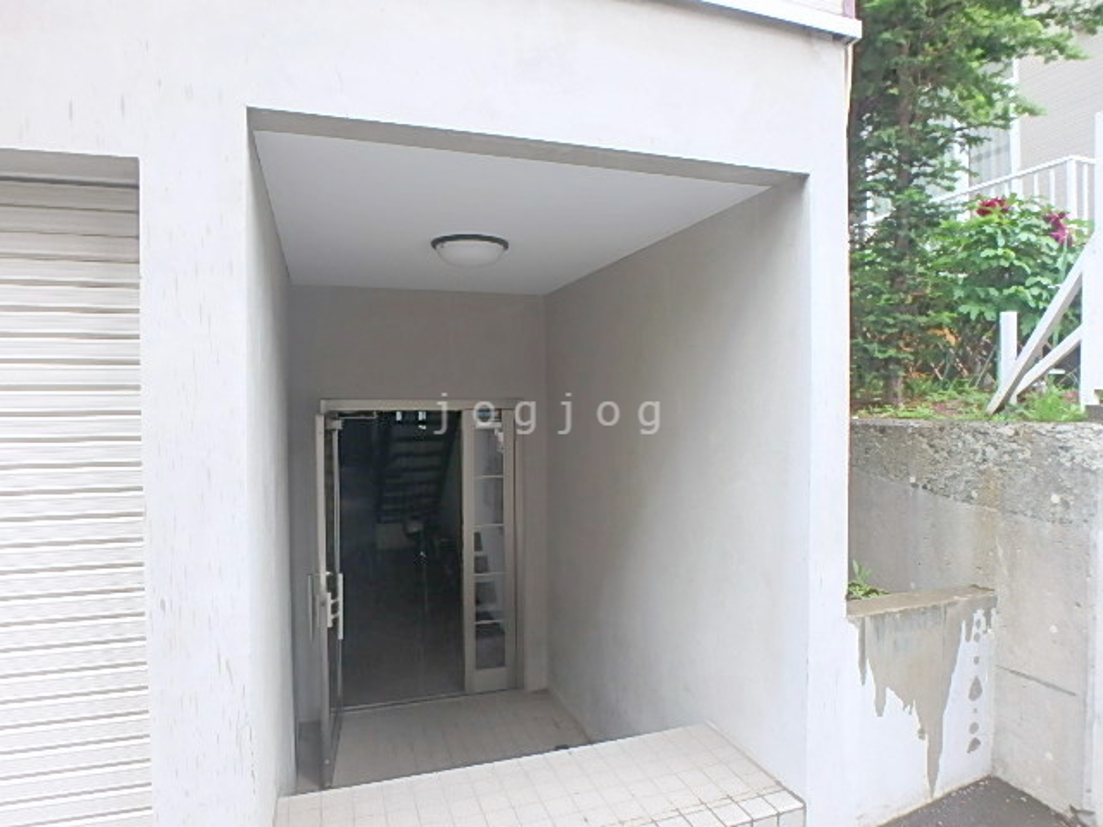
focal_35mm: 21
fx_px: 669
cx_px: 552
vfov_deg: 63.4
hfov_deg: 79.0
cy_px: 414
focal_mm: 3.7
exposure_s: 1/60
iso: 125
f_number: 3.5
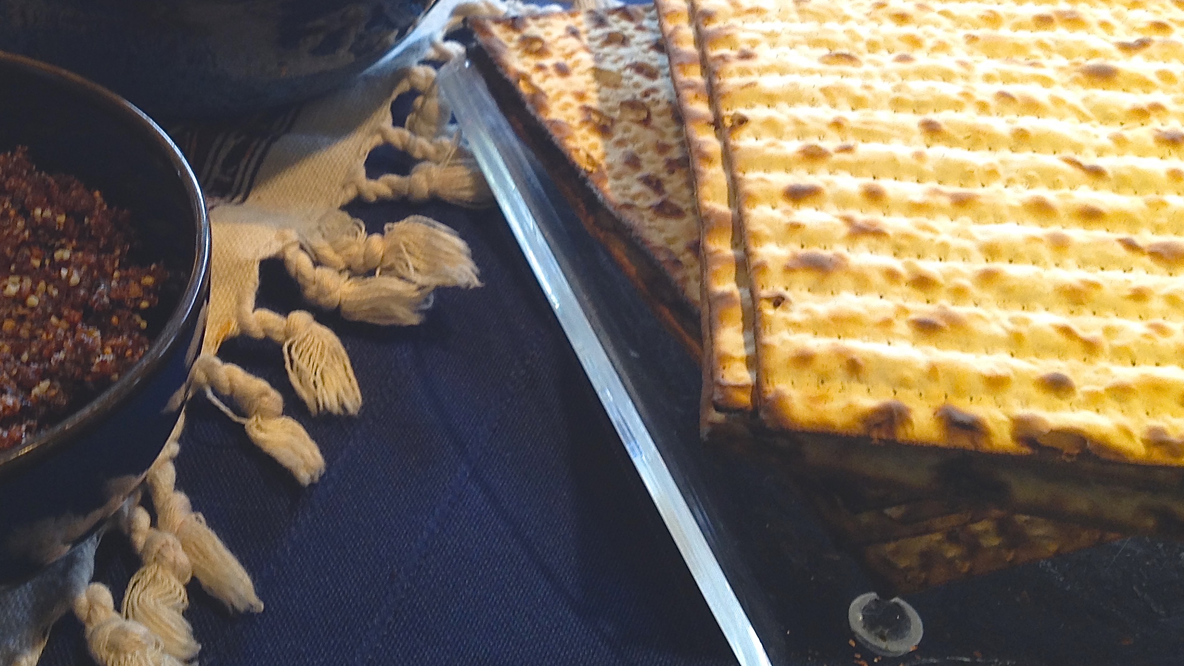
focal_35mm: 57
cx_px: 311
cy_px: 173
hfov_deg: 35.9
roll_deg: -3.1
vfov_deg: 20.9
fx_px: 1789
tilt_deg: -37.5
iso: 50
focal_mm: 4.28
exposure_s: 1/20
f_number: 2.4
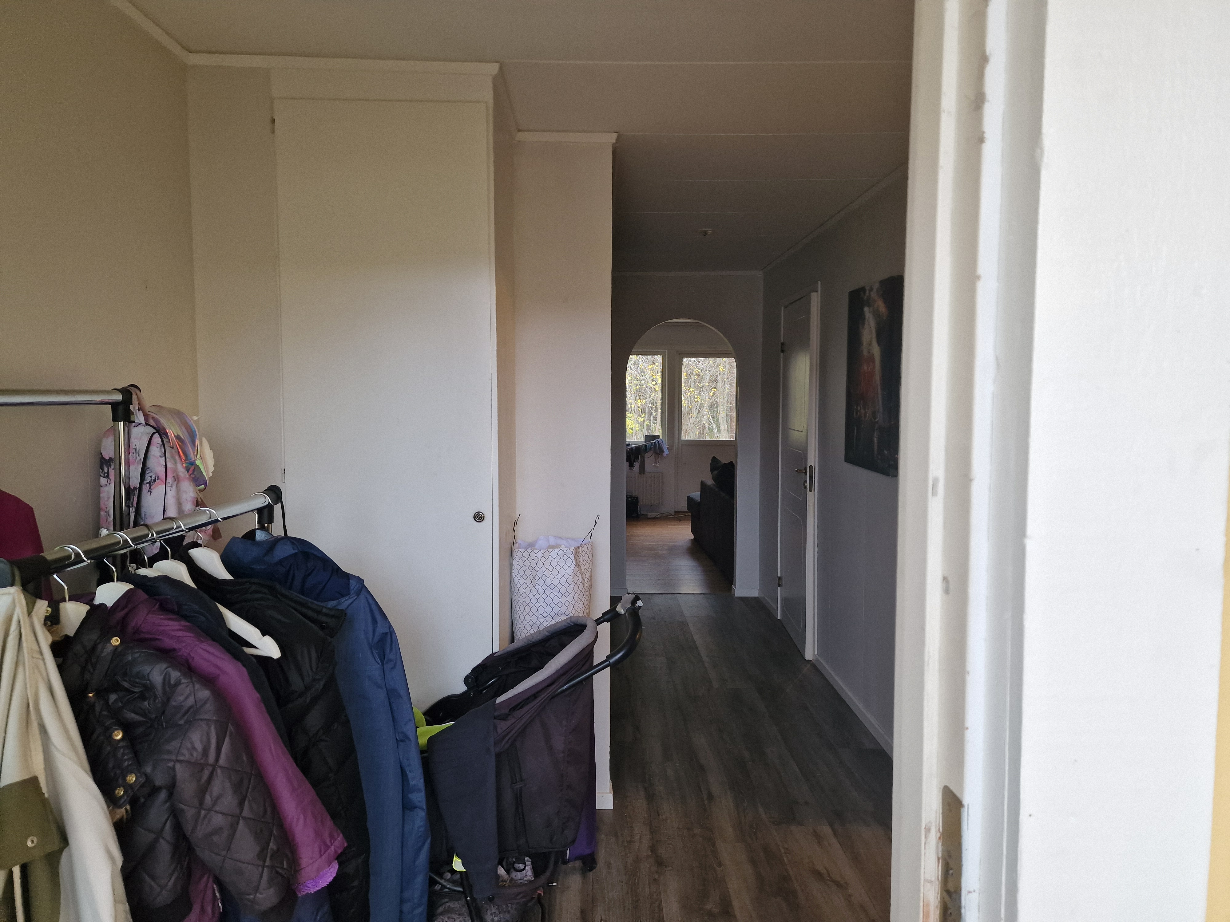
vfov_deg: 58.9
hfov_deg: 73.9
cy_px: 461
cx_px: 615
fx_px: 817
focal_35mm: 23
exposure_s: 1/100
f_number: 1.8
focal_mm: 6.4
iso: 200
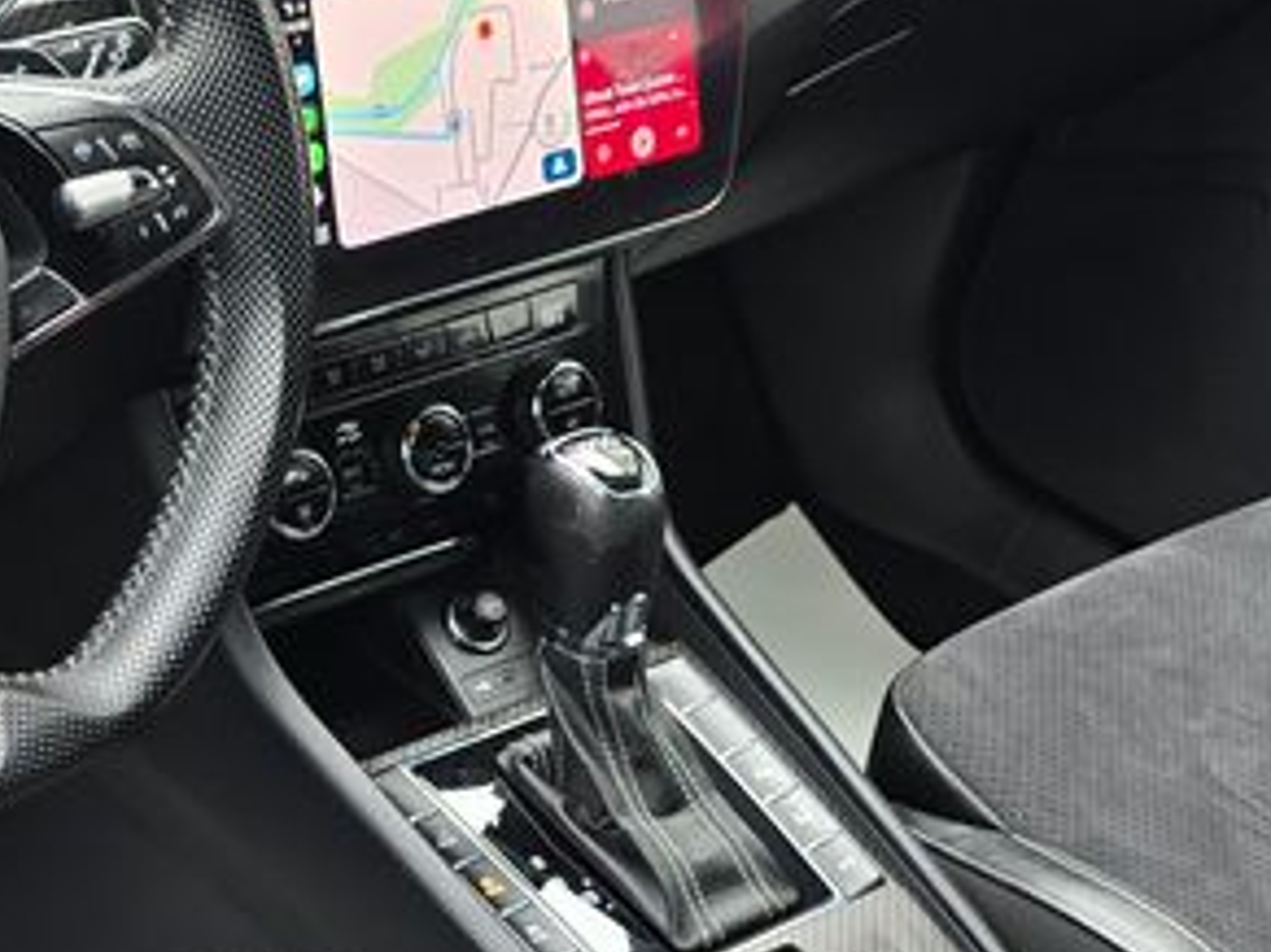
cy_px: 843
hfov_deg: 23.1
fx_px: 2973
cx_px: -17
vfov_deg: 17.9
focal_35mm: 81
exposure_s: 1/180
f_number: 1.7
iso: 125
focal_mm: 6.3
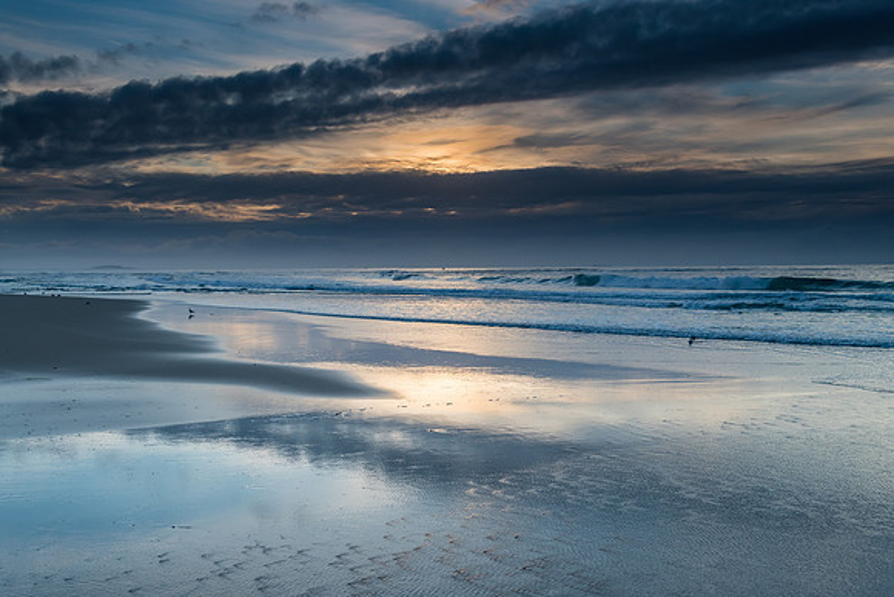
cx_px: 447
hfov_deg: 47.6
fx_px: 1013
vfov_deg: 32.8
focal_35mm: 41
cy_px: 298
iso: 320
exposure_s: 1/30
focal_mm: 40
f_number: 6.3
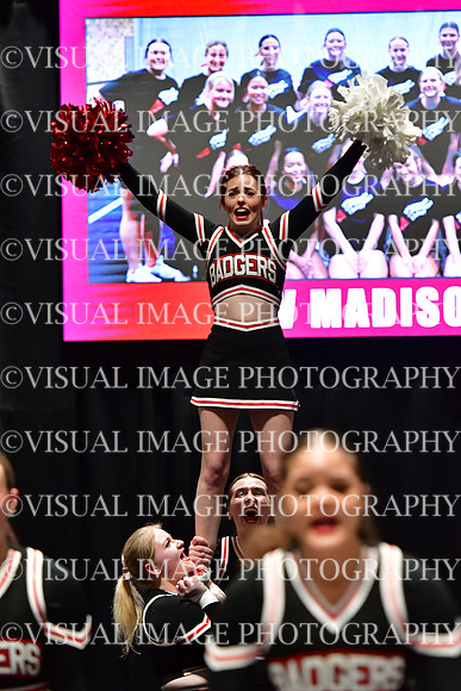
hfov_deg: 5.9
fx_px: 4453
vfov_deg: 8.9
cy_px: 346
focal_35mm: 232
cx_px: 230
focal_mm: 155
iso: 4000
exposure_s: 1/400
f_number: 3.5
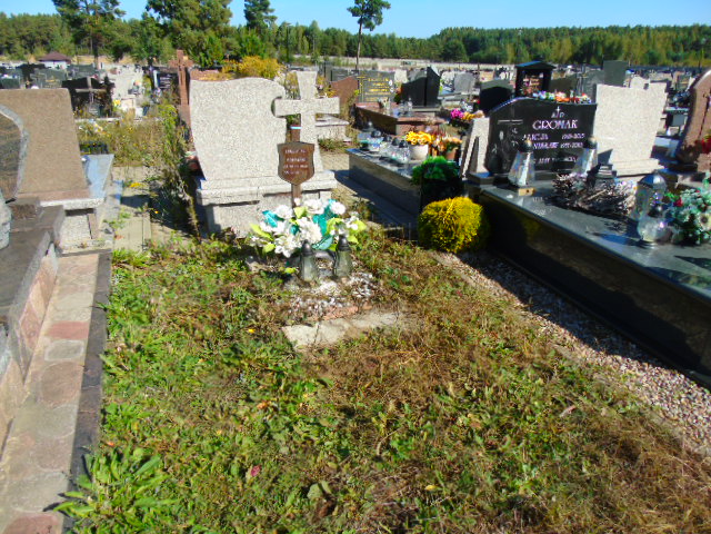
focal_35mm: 25
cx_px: 356
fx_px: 513
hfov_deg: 69.4
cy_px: 267
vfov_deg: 54.9
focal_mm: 4.4
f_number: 3.4
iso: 80
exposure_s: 1/800
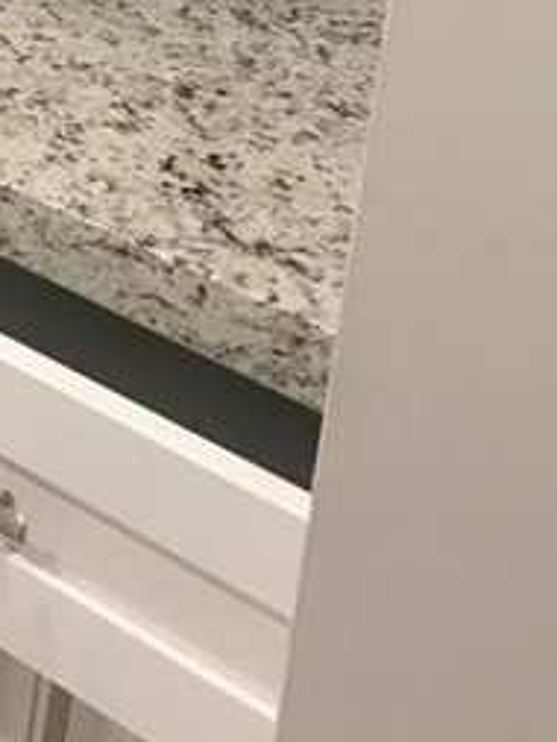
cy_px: -109
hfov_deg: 11.4
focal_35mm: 118
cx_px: -525
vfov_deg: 16.1
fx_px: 2529
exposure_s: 1/24
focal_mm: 3.99
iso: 40
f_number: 1.8
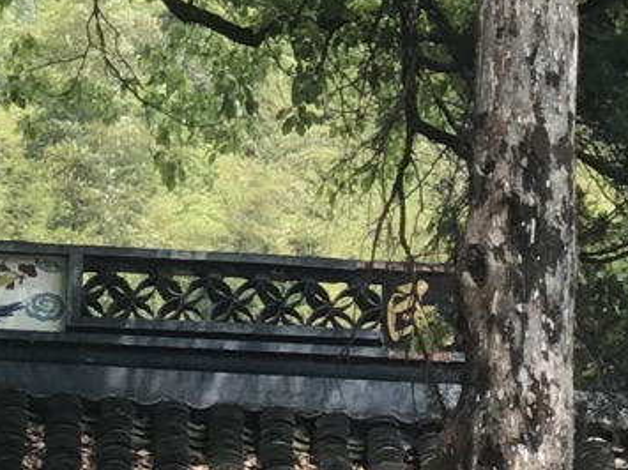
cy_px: 671
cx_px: 982
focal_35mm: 300
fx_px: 5441
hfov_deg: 6.5
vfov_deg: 4.9
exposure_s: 1/208
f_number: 2.4
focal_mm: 6
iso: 16
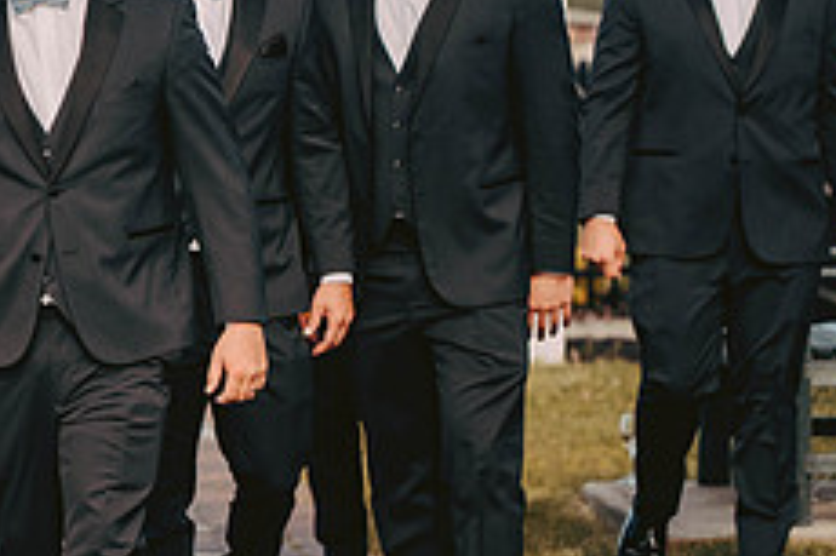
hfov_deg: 9.0
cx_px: -62
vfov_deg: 6.0
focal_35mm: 227
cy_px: 194
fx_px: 5268
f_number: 2.8
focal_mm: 90
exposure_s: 1/4000
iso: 500
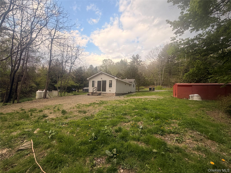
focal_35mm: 14
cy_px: 86
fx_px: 93
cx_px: 116
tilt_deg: +4.7
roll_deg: -1.2
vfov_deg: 85.7
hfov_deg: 102.1
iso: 50
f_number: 2.2
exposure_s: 1/403
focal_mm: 2.22
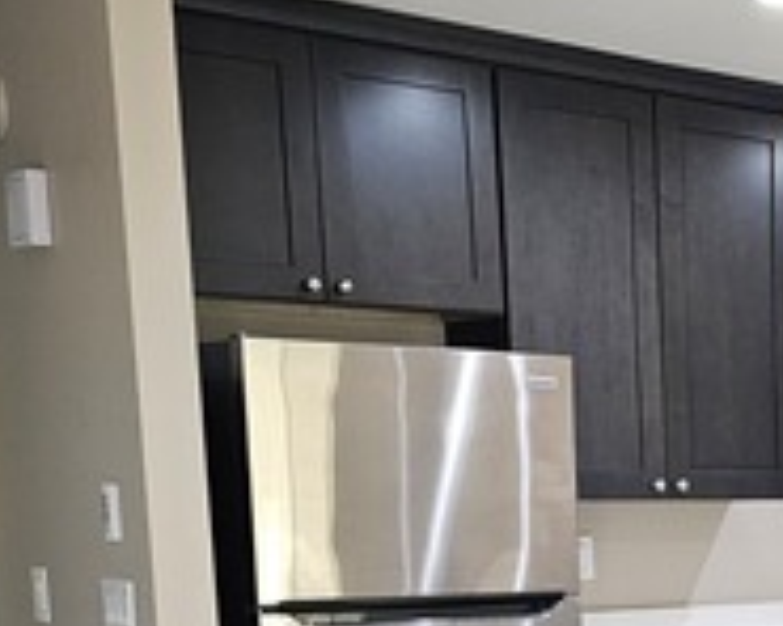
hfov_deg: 21.2
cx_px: 1045
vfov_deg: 17.8
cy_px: 789
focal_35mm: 81
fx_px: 1877
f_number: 1.7
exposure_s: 1/120
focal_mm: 6.3
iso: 640
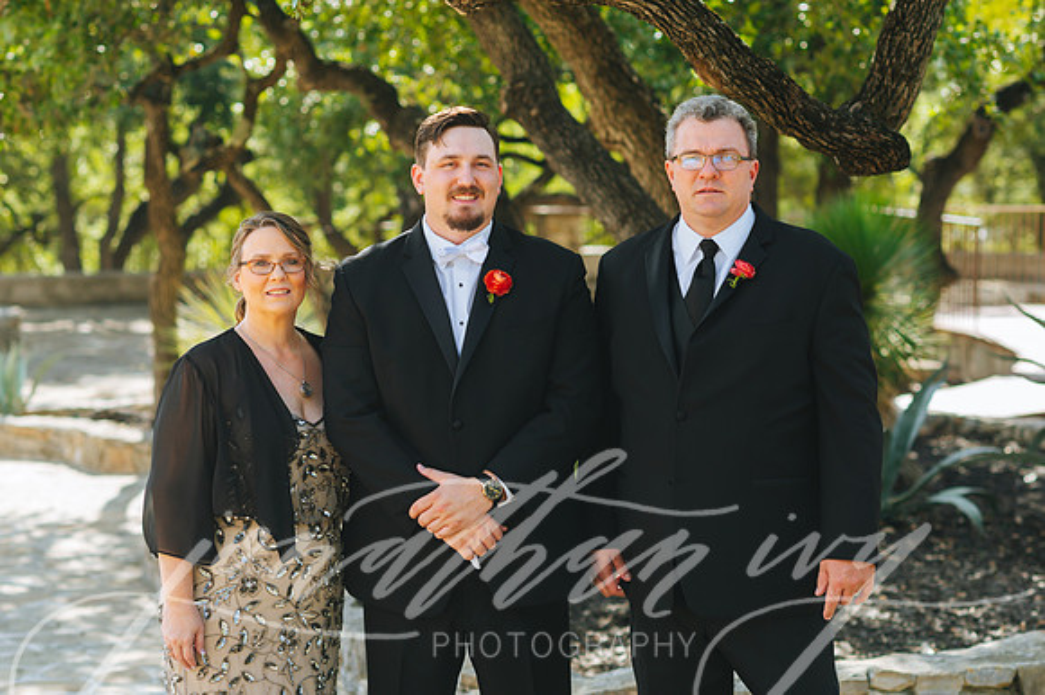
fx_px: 2675
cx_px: 478
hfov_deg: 22.1
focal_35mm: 92
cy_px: 318
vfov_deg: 14.8
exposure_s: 1/800
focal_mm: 85
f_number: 3.5
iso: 320
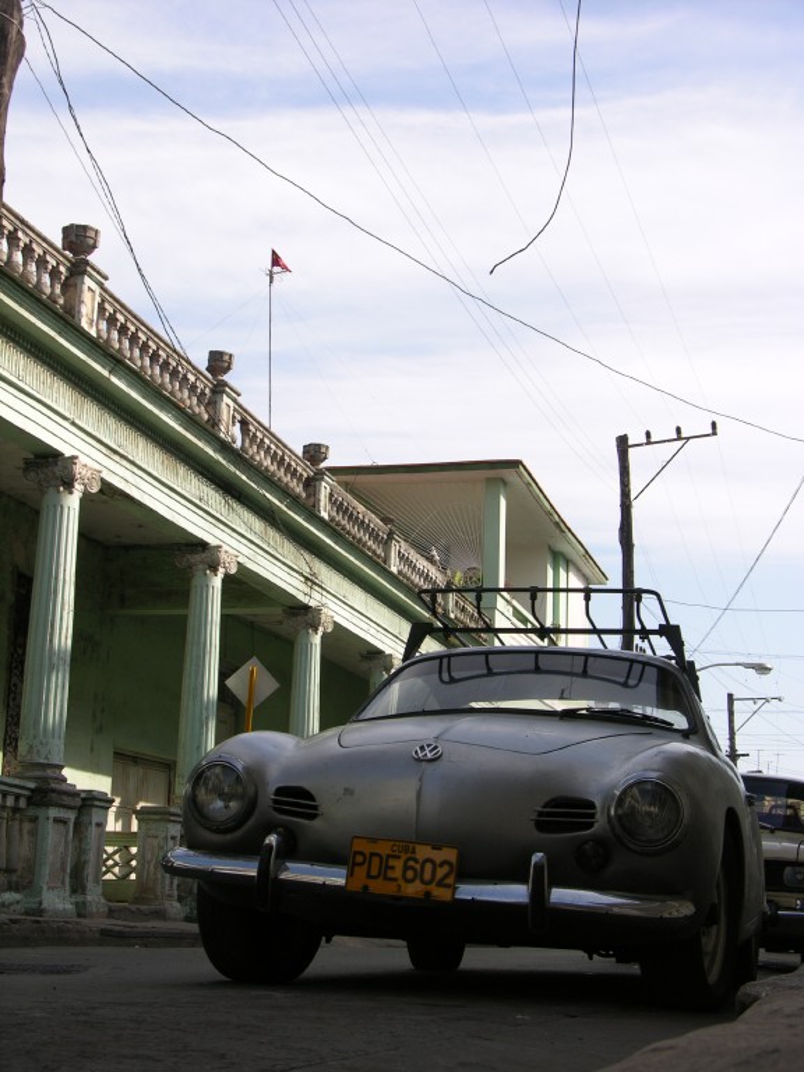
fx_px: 1672
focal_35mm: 54
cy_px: 536
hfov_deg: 27.0
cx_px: 402
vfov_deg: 35.5
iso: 50
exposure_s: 1/252
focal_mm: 13.7
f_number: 4.9
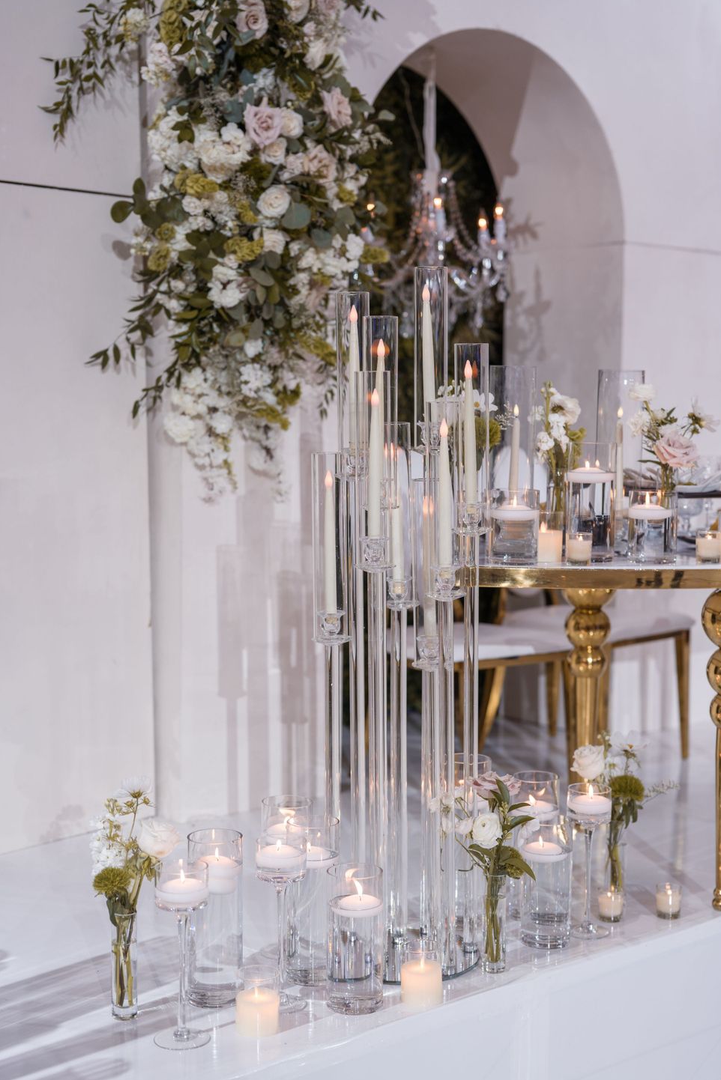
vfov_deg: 38.2
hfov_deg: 26.0
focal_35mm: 52
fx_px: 1561
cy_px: 556
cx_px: 374
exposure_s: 1/200
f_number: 2
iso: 200
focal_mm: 50
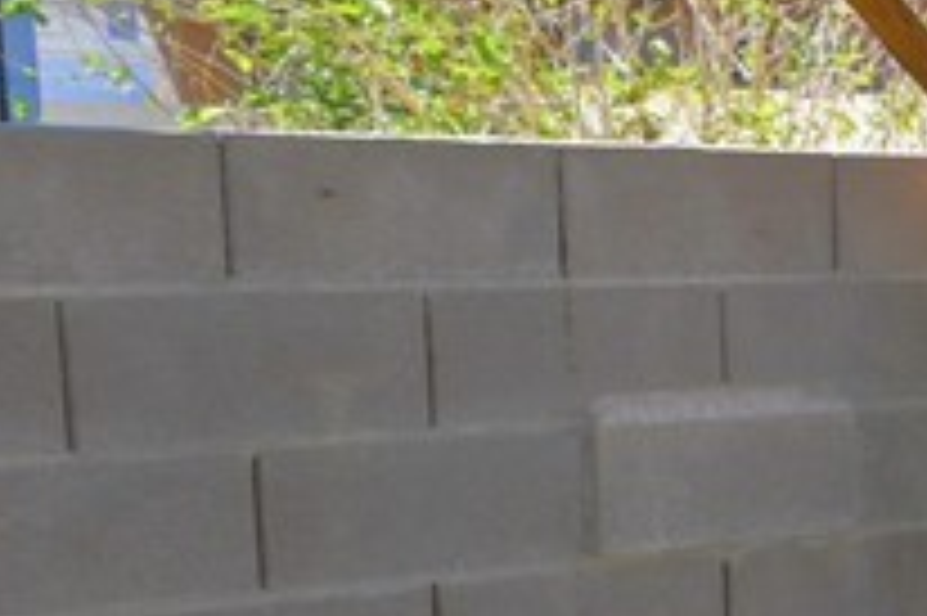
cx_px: 2120
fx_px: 2444
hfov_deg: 14.9
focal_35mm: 95
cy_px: 526
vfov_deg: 14.3
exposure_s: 1/200
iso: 100
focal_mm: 12
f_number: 7.1
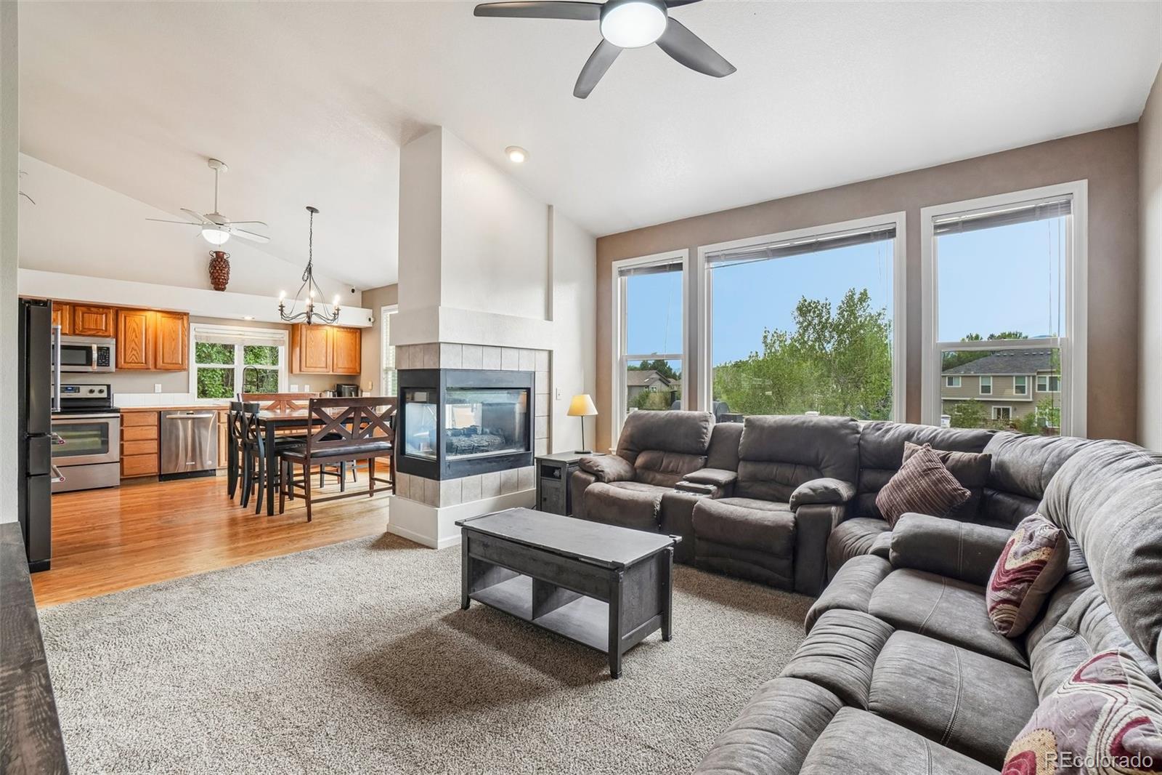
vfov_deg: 77.3
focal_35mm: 15
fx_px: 484
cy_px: 388
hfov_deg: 100.4
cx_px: 581
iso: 400
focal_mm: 10
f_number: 8
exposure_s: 1/50
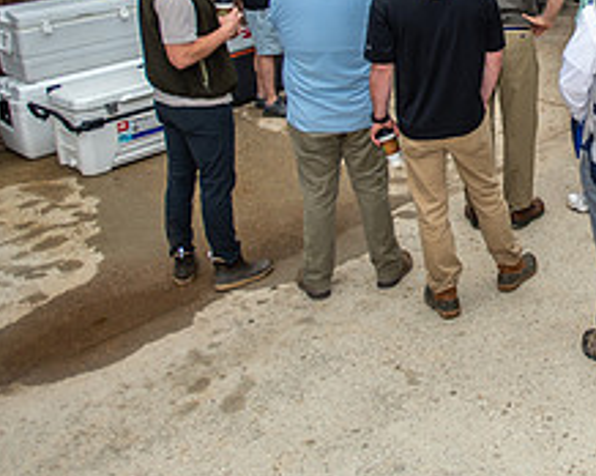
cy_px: 8
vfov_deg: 26.2
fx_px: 969
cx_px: 615
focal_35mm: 55
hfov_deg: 31.3
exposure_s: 1/4000
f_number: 2.8
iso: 400
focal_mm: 22
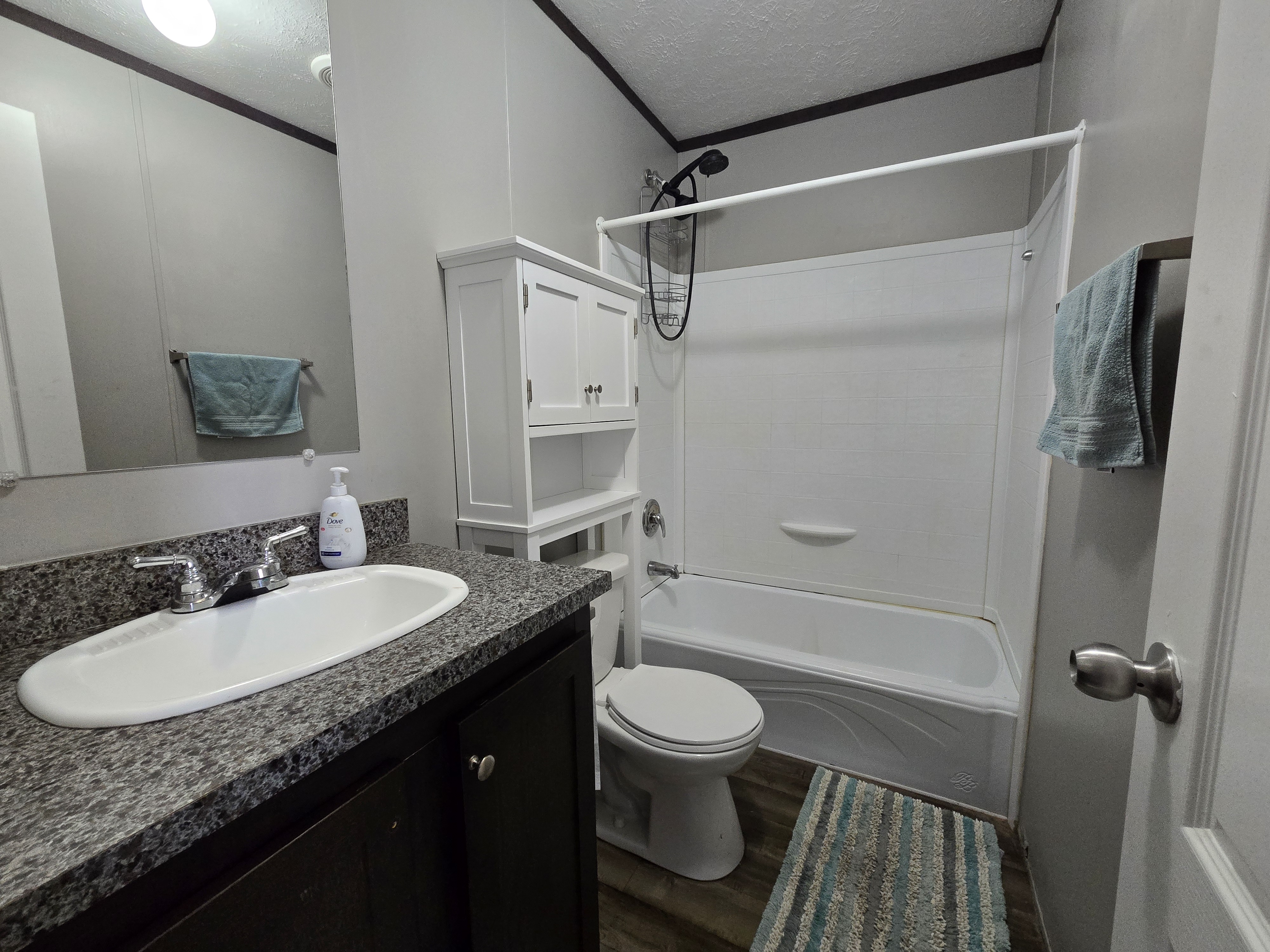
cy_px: 476
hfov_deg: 106.2
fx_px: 477
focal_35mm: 13
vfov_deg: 89.9
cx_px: 635
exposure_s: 1/60
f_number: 2.2
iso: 400
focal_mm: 2.2
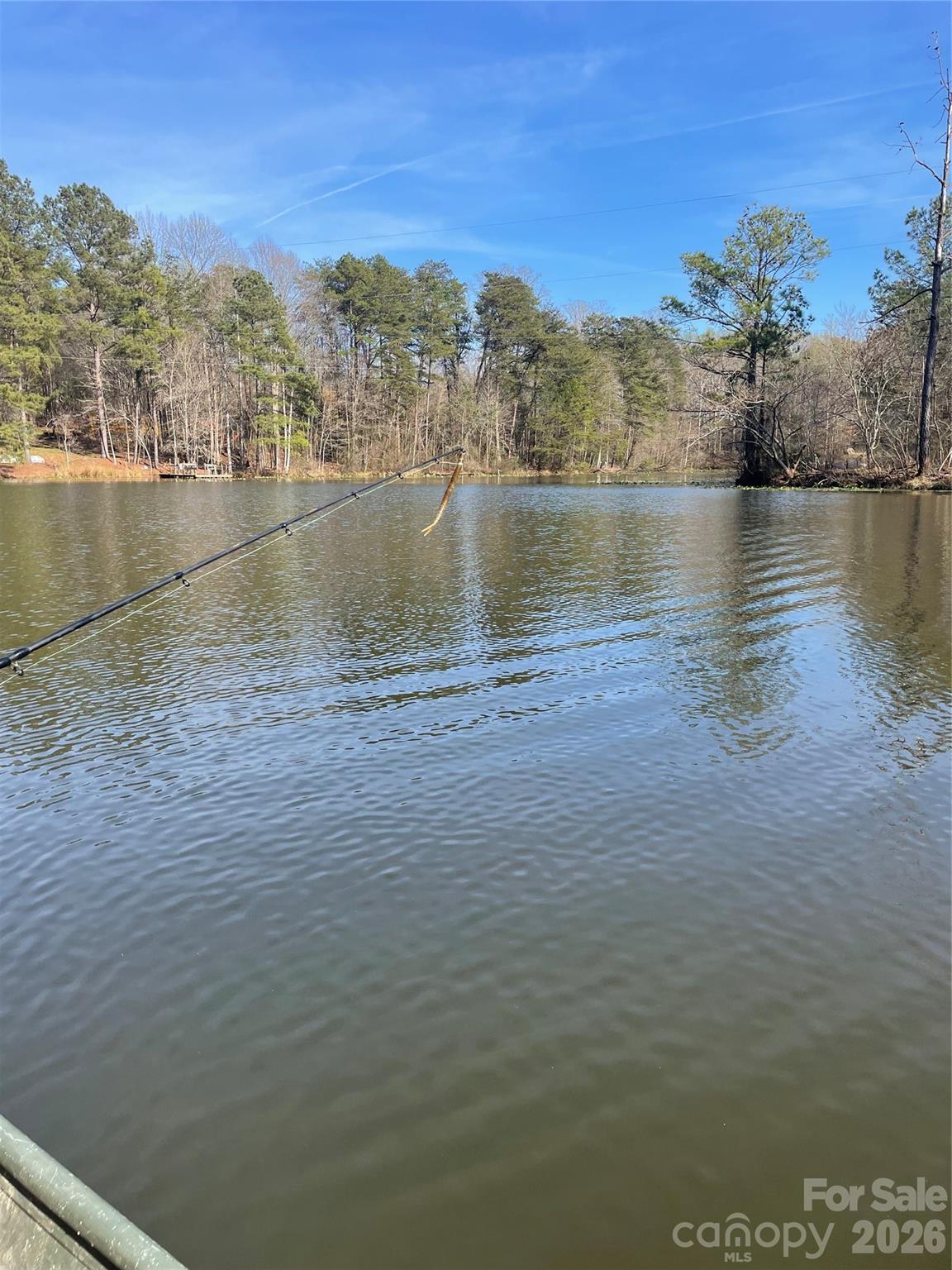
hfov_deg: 53.1
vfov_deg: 67.3
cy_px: 635
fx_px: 953
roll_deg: +0.8
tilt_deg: -9.0
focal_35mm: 26
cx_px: 476
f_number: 1.6
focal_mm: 4.2
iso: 32
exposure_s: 1/1575
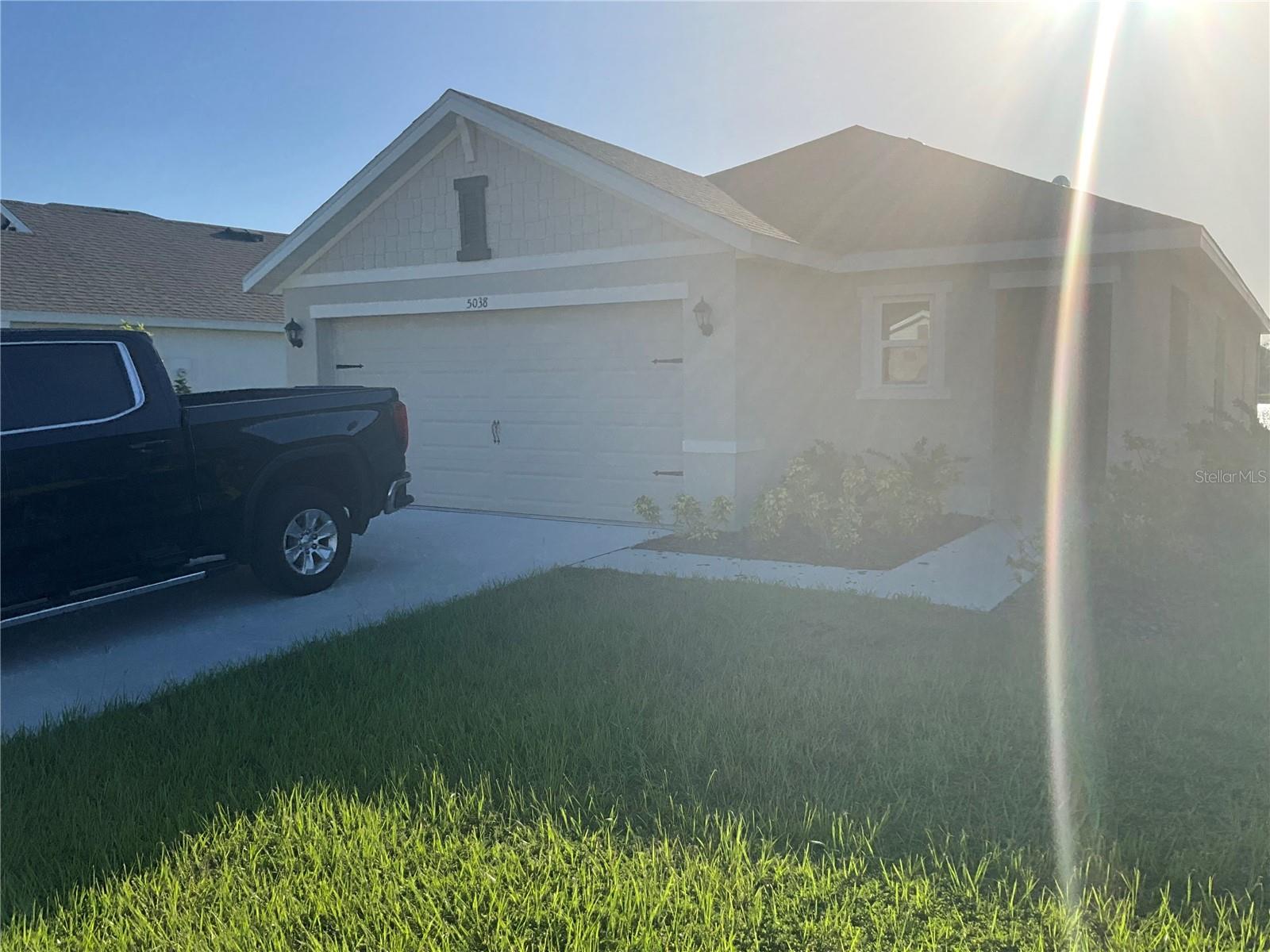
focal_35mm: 29
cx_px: 635
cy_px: 476
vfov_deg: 48.2
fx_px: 1064
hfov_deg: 61.7
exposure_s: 1/2538
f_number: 1.8
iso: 25
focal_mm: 3
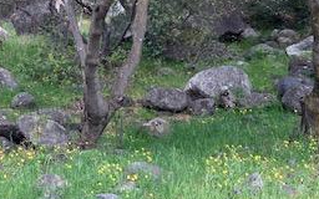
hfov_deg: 15.1
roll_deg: +1.4
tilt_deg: +2.9
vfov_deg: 9.4
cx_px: 83
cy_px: -25
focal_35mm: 138
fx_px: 1200
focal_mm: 6
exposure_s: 1/58
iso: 16
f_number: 2.4
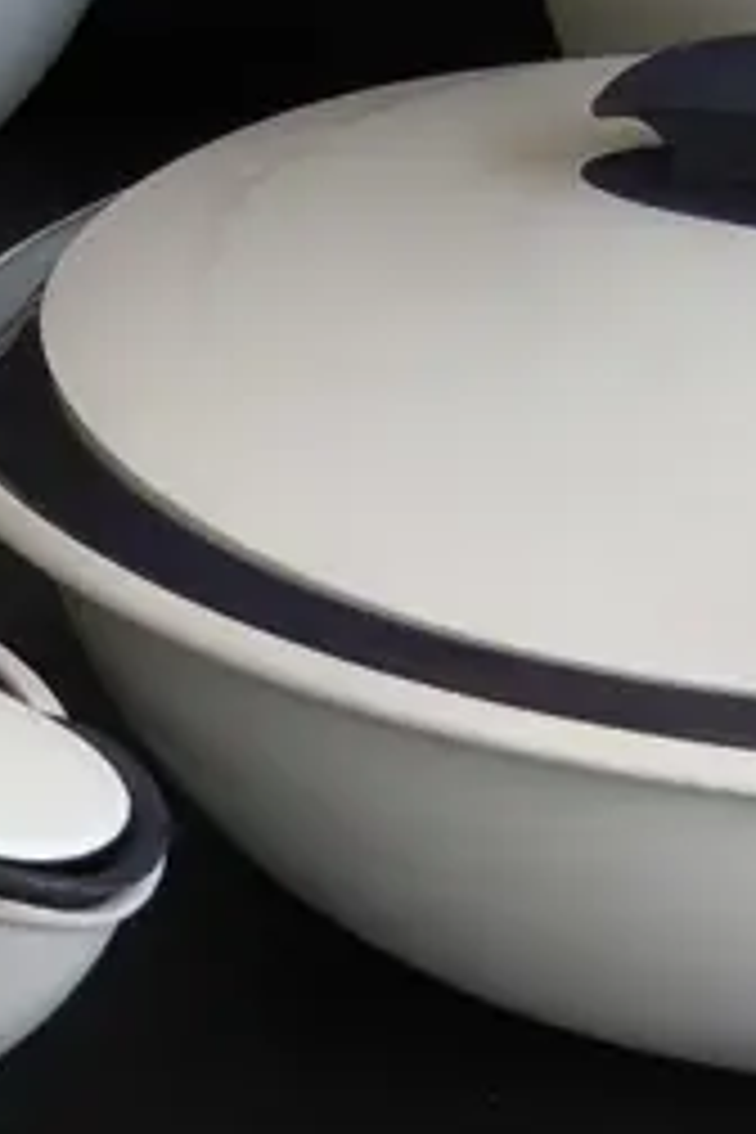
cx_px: 531
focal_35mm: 114
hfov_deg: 12.0
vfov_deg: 16.6
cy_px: 1611
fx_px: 3591
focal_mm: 2.87
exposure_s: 1/100
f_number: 2
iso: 32
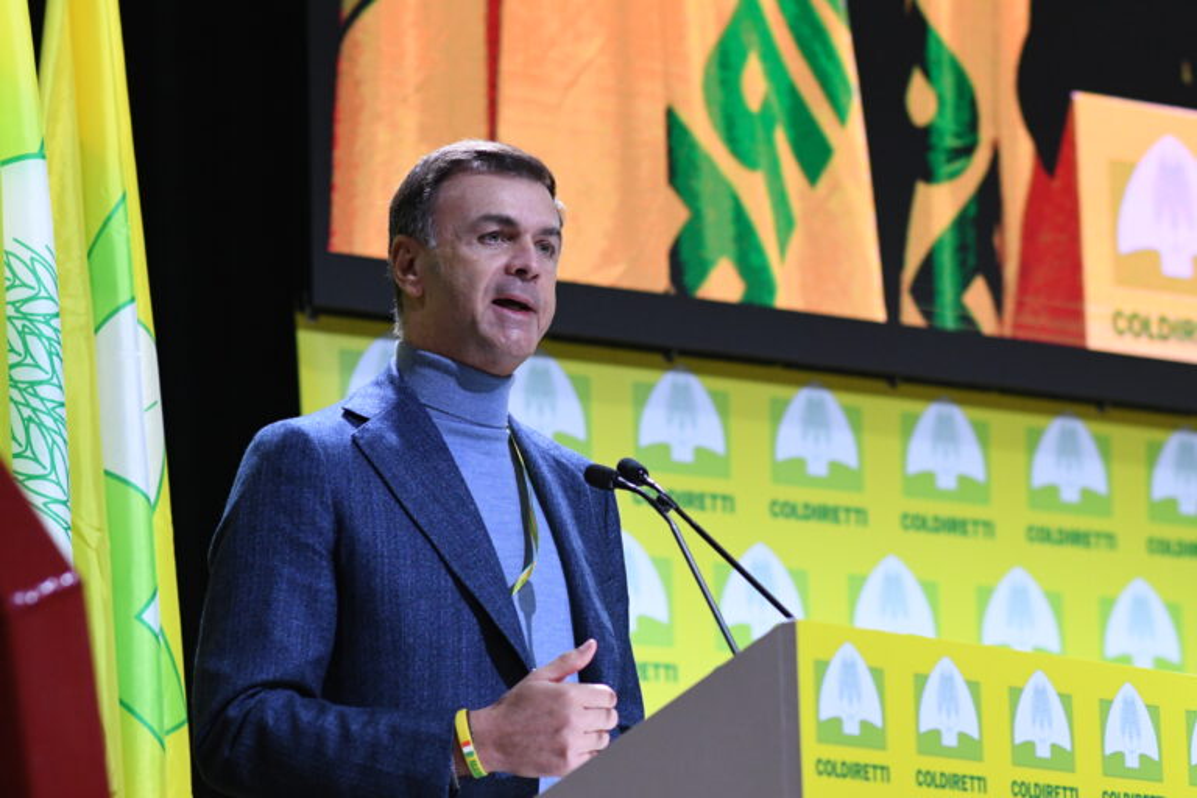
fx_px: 4239
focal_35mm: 128
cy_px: 399
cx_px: 598
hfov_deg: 16.1
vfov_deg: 10.8
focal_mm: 85
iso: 3200
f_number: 3.5
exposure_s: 1/400
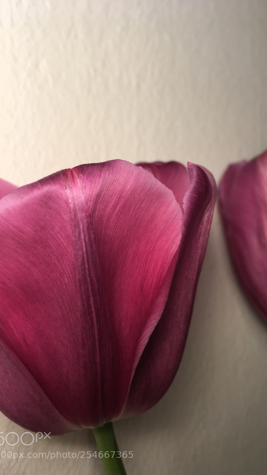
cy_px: 238
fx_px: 403
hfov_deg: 36.6
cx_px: 156
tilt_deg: +3.7
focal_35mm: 32
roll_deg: +0.1
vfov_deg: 61.0
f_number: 2.2
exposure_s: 1/100
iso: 32
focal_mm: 4.15
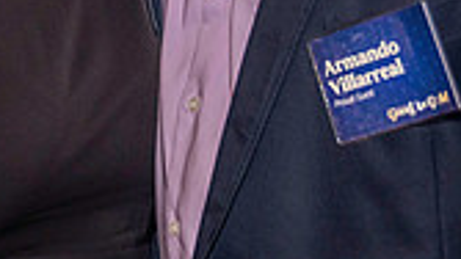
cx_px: 92
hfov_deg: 13.1
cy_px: -175
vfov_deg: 7.3
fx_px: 1993
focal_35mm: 163
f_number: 3.5
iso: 2500
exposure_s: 1/160
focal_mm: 40
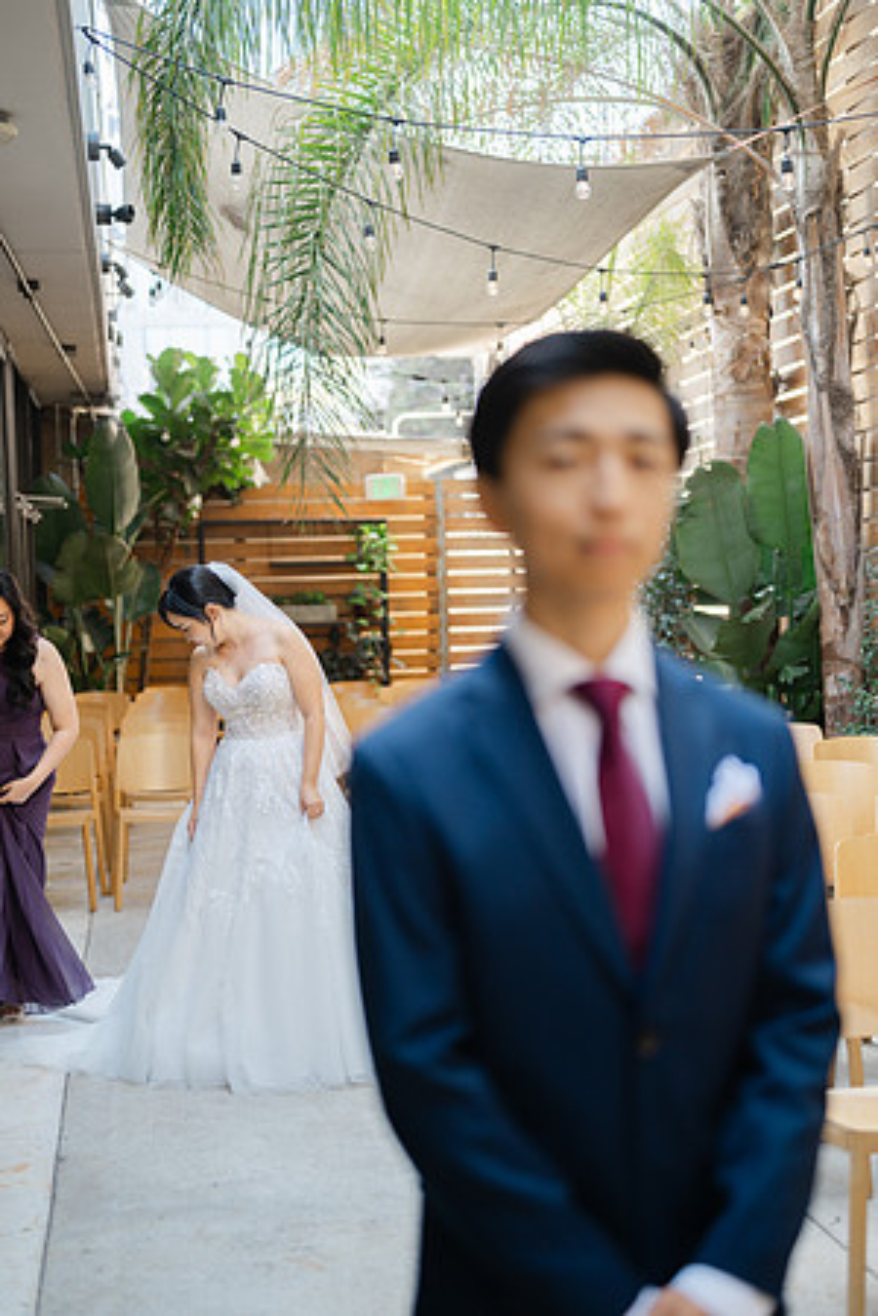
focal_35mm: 50
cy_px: 658
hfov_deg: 27.0
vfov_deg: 39.6
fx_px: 1829
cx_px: 439
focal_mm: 50
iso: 125
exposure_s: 1/200
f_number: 1.8
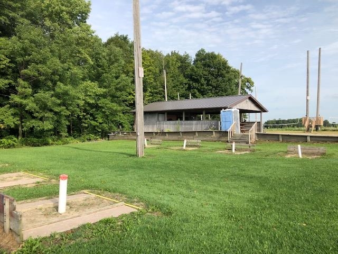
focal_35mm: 28
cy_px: 127
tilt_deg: -1.0
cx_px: 169
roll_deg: -1.1
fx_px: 273
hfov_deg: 63.4
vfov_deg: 49.7
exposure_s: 1/1263
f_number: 1.8
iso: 20
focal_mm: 3.99
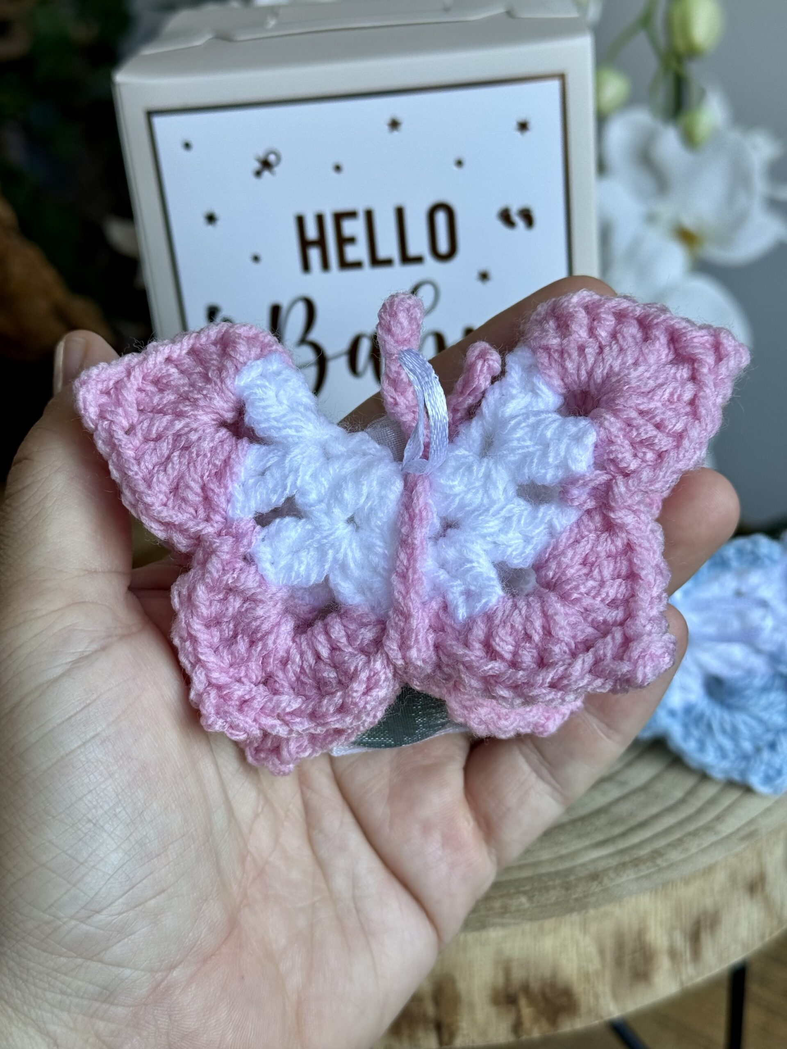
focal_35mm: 48
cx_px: 394
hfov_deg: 30.3
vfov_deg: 39.7
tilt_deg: -25.7
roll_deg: +6.7
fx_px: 1455
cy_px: 524
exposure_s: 1/146
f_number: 1.78
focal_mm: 6.76
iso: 50
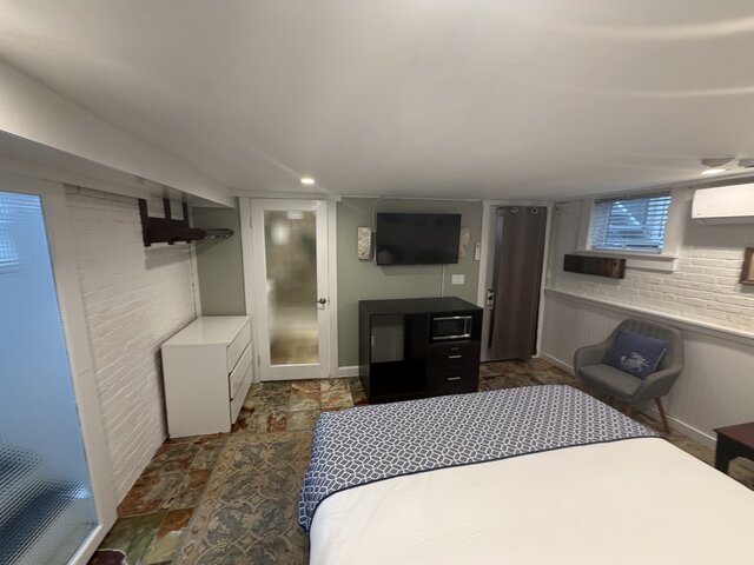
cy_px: 282
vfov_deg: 85.7
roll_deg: +0.5
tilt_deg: -10.6
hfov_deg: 102.1
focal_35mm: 14
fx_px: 305
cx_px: 377
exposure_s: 1/60
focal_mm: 2.22
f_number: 2.2
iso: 160
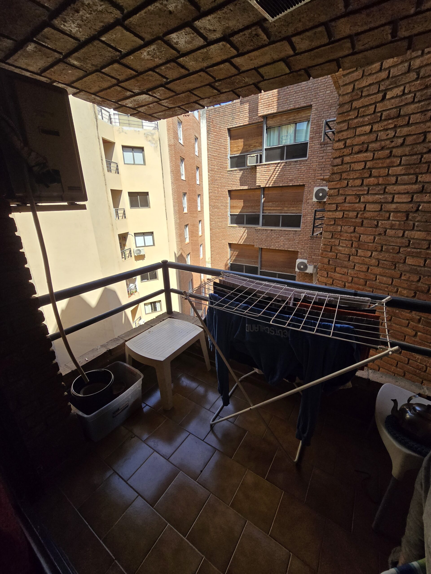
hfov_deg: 89.9
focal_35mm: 13
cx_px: 216
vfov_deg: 106.2
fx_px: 216
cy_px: 287
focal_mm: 2.2
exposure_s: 1/2000
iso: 100
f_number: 2.2
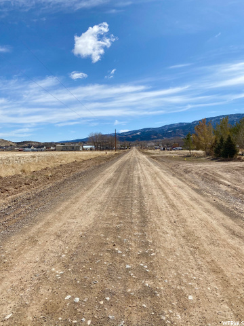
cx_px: 122
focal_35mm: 26
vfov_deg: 67.3
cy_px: 163
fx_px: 244
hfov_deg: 53.1
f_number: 1.8
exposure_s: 1/6061
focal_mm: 4.25
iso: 32
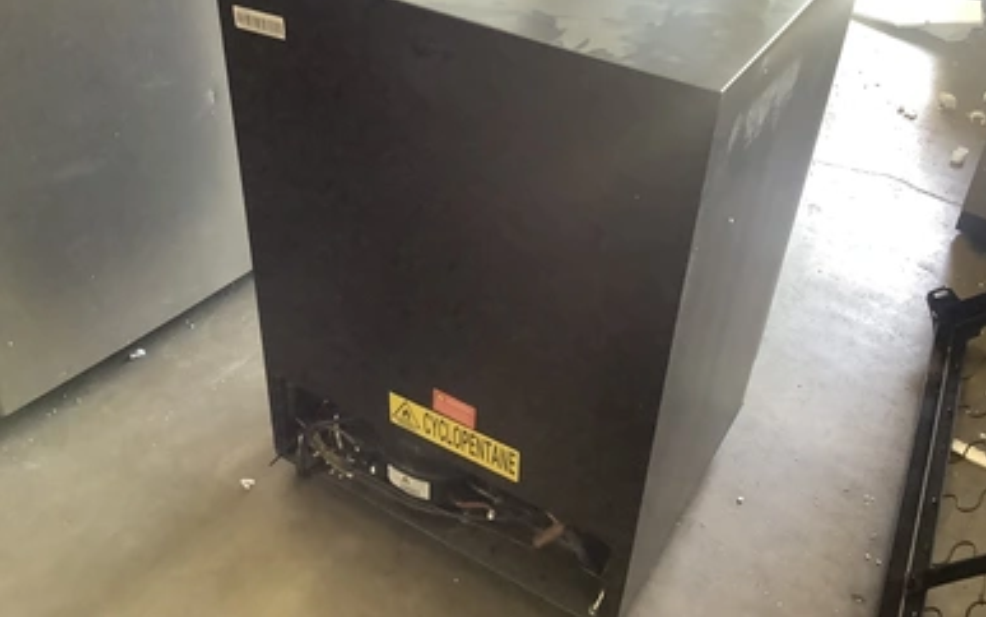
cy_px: 237
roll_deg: -2.6
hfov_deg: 56.7
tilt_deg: -34.8
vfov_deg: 37.1
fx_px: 914
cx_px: 507
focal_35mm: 34
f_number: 2.4
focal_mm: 3.3
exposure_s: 1/60
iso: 250
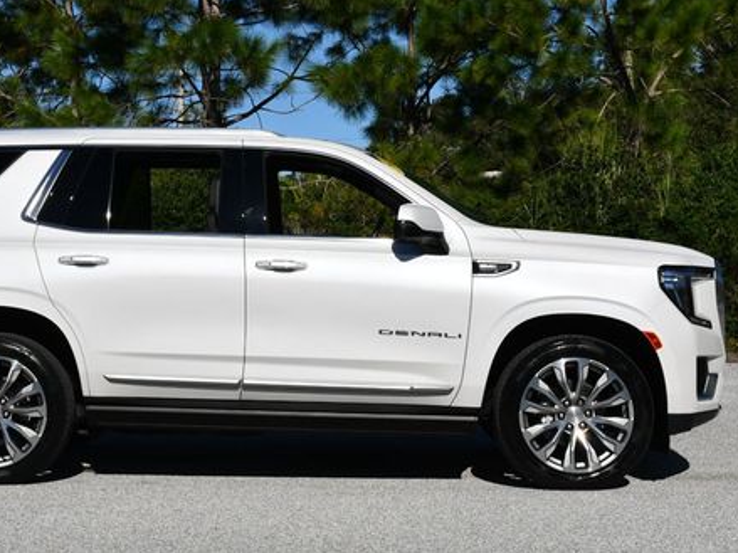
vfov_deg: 20.1
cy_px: 195
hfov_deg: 26.6
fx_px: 1556
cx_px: 261
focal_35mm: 73
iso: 100
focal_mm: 26
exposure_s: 1/400
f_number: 10
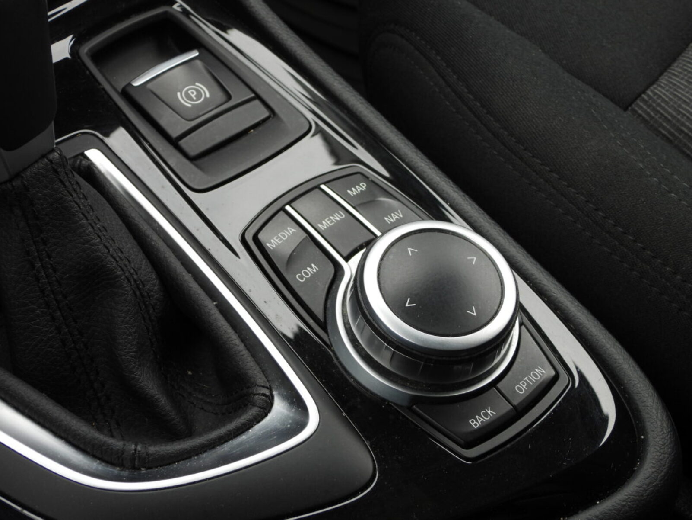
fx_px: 1300
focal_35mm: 65
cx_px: 346
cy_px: 260
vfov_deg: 22.6
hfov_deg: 29.8
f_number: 3.5
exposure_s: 1/100
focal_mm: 11.7
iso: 100
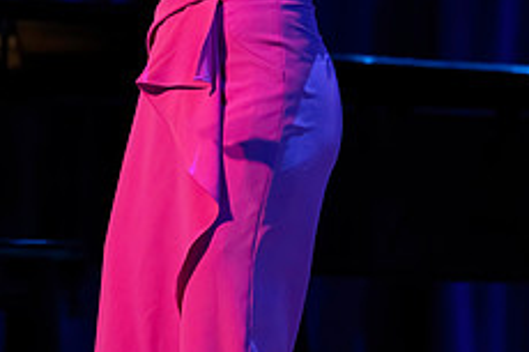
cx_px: -97
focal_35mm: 692
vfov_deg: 2.0
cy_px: -1
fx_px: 10161
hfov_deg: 3.0
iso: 4000
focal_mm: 274
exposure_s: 1/250
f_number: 5.6
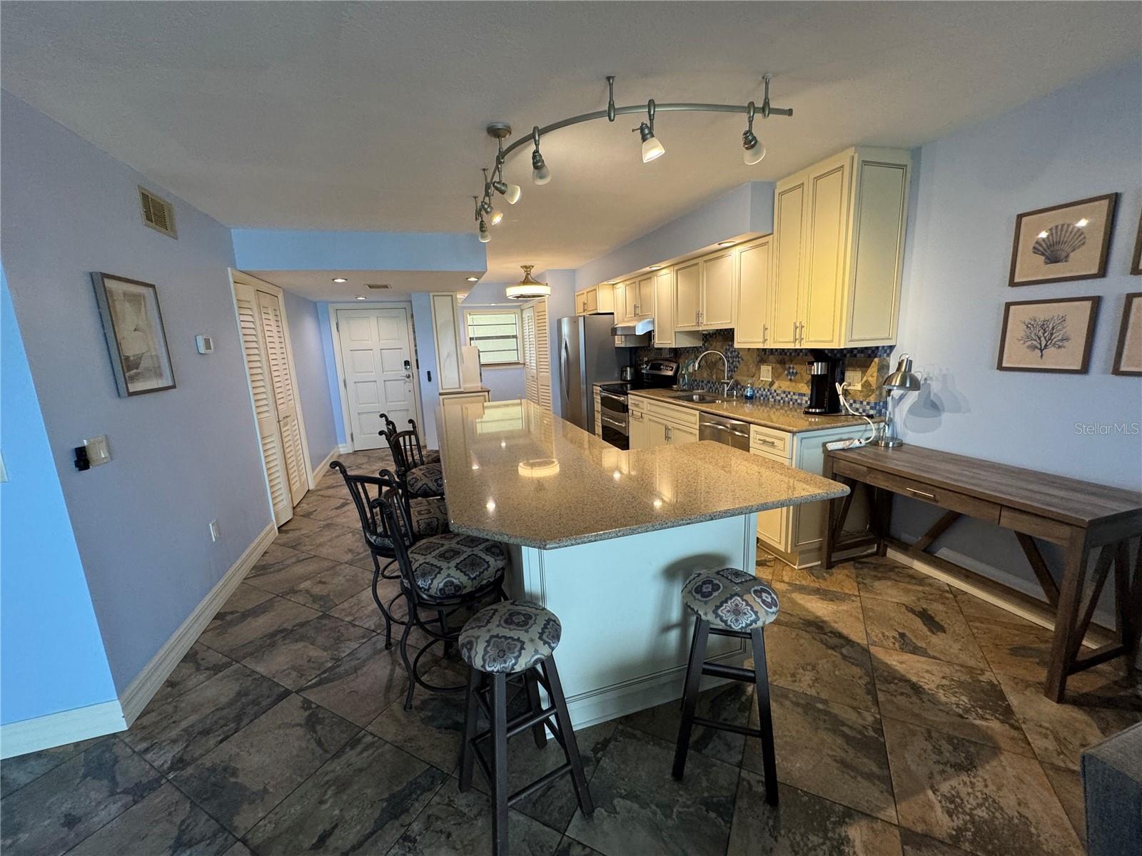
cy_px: 428
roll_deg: +4.3
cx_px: 571
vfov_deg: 85.7
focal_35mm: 14
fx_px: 462
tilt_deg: -10.3
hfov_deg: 102.1
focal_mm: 2.22
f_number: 2.2
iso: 200
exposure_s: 1/60
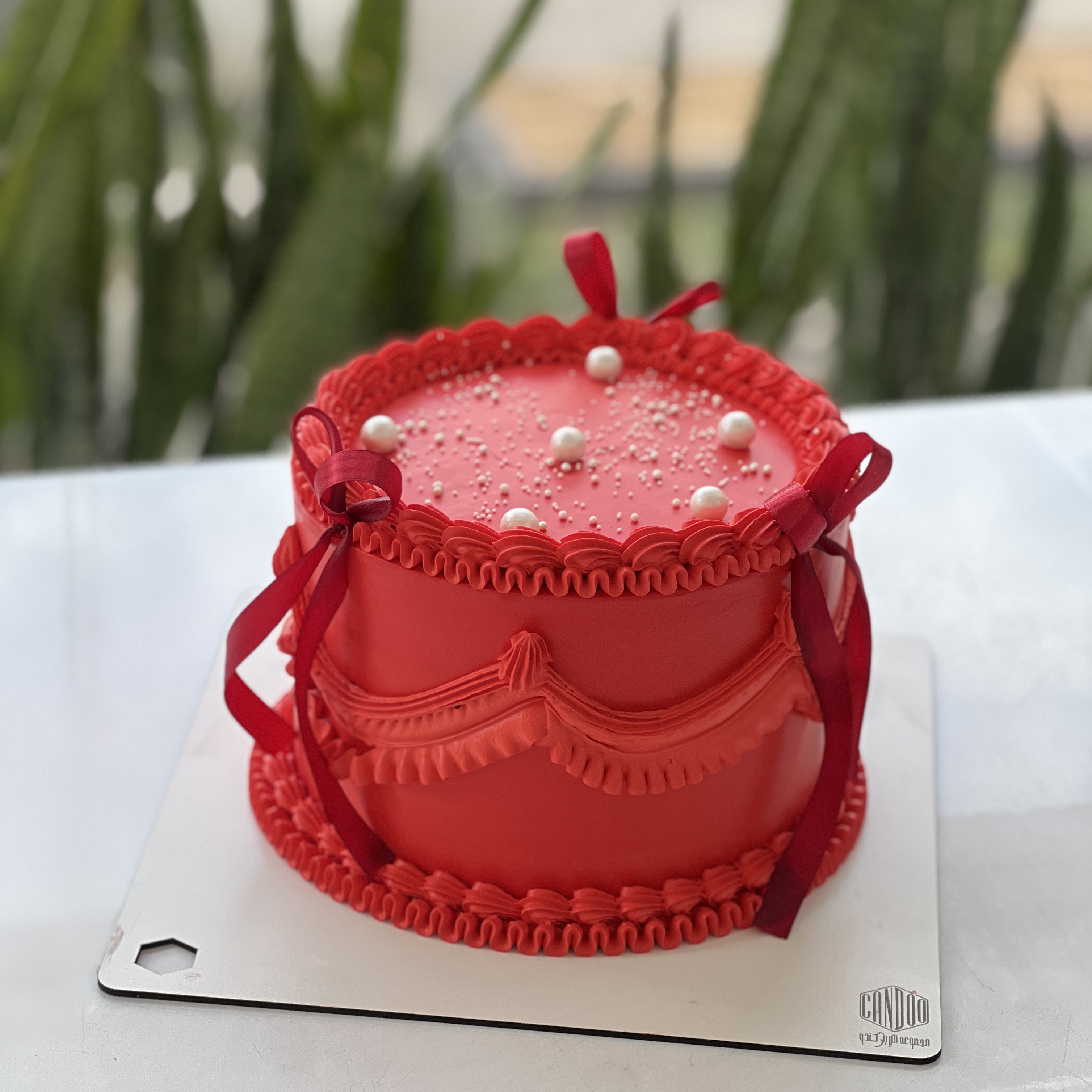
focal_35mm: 91
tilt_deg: -25.9
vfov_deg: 19.1
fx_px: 3248
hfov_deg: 19.1
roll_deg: -1.6
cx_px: 546
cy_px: 496
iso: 160
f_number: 2.8
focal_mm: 9
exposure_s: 1/100
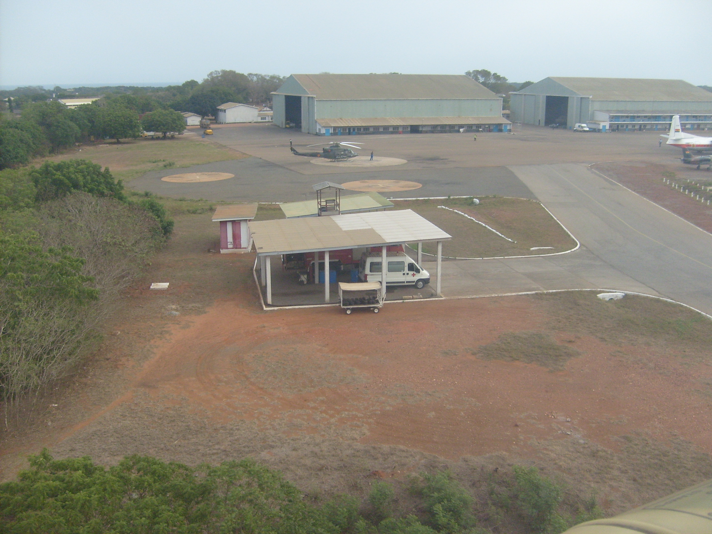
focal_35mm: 35
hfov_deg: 52.6
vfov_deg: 40.7
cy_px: 267
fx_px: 720
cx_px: 356
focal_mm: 5.8
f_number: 7.1
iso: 80
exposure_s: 1/90
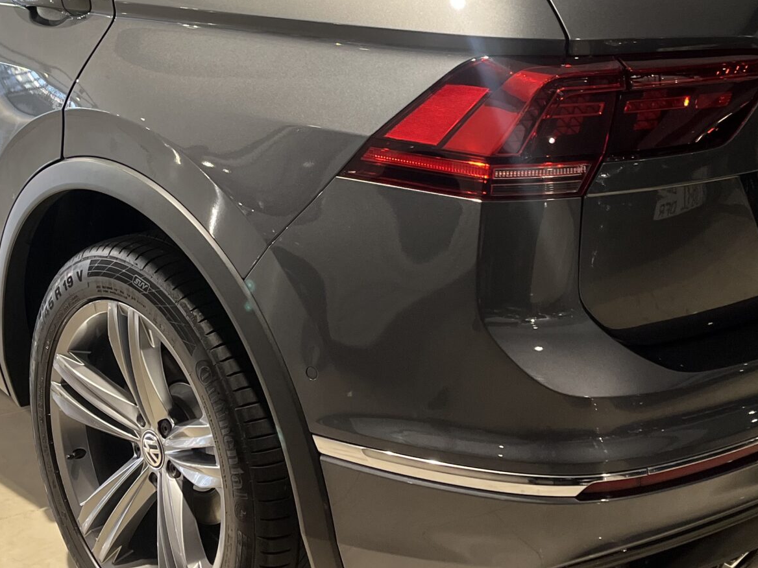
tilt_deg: -13.8
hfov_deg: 33.8
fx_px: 1248
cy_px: 132
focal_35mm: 57
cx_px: 339
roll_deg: -0.2
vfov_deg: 25.3
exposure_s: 1/100
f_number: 1.6
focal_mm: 5.1
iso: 80
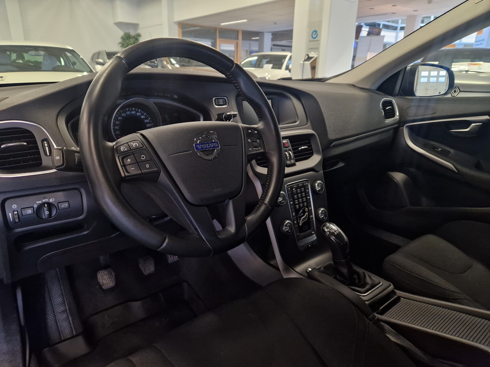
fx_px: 326
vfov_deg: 58.9
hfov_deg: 73.9
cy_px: 184
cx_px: 245
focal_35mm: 23
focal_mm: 5.4
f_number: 1.8
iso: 320
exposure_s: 1/100
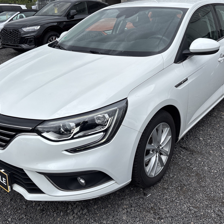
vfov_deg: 45.9
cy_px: 95
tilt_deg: -18.7
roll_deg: +3.8
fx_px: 264
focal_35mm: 36
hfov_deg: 46.0
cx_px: 111
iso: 50
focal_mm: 5.96
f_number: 1.6
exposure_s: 1/2398
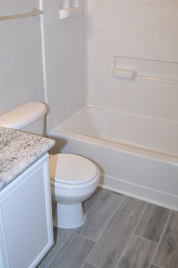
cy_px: 90
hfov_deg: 34.0
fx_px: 290
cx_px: 73
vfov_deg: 48.8
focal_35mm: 39
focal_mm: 18
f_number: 4
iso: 450
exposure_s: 1/60
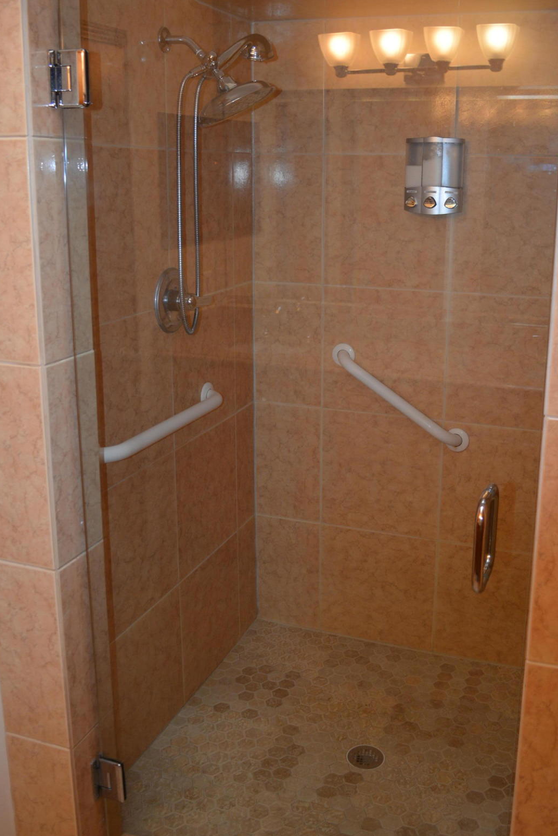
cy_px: 374
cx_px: 322
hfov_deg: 37.8
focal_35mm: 35
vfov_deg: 54.3
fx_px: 814
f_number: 3.5
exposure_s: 1/60
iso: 400
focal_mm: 18
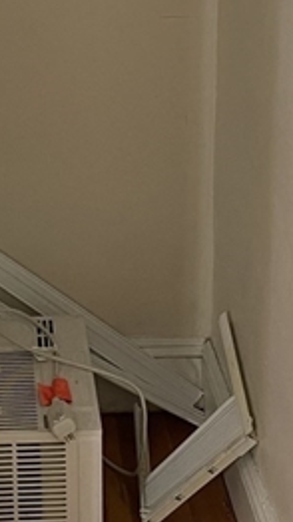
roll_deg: +1.6
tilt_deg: -15.9
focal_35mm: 83
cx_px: 14
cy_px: 44
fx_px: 1149
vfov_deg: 24.8
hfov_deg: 14.4
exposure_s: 1/60
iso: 320
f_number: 1.6
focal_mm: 4.2
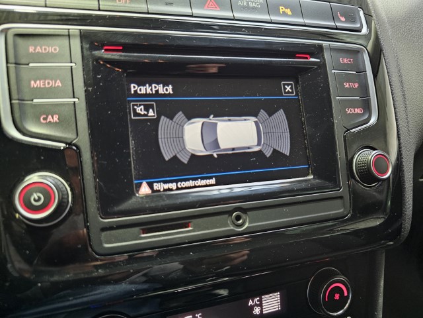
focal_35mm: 23
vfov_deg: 58.9
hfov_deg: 73.9
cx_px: 212
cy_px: 159
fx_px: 281
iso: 800
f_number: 1.7
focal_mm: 6.3
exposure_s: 1/50
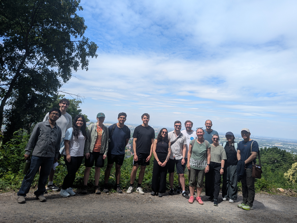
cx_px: 148
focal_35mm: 24
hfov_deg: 71.5
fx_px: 206
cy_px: 112
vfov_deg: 56.9
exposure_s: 1/2262
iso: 57
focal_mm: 6.81
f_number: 1.85
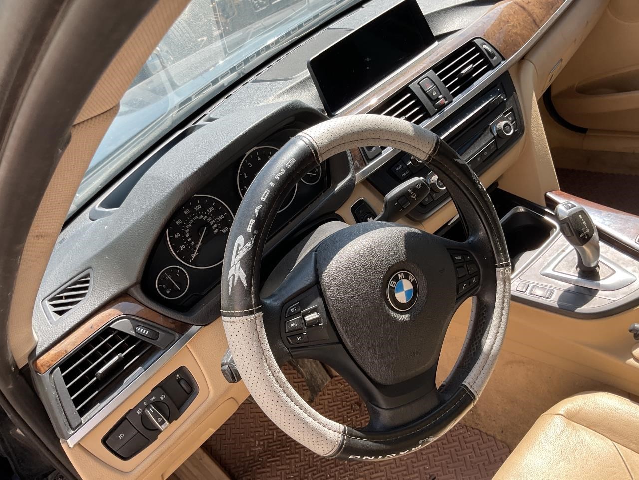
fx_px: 535
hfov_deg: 61.7
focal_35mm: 29
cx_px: 320
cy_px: 240
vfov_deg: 48.2
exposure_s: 1/238
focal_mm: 3
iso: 16
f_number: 1.8
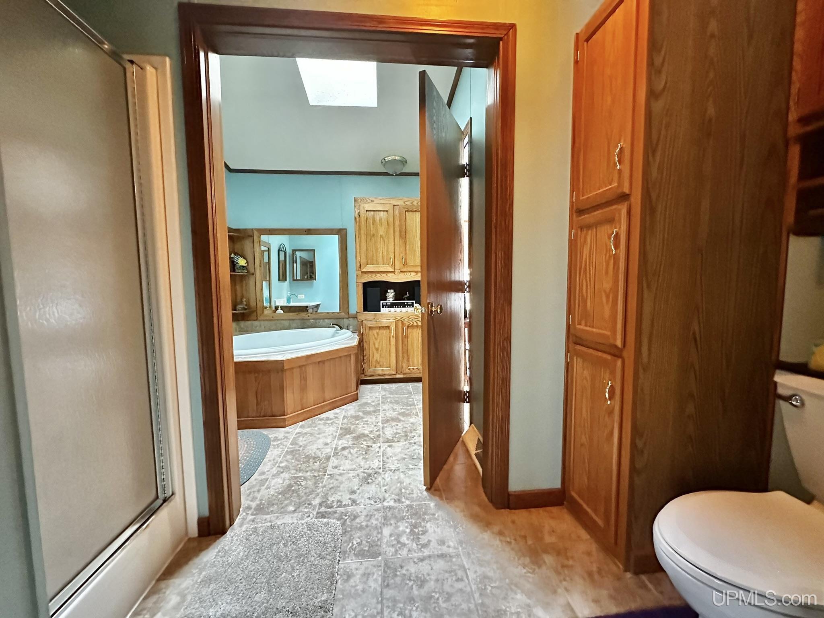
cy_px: 309
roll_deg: -0.2
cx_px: 412
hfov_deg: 102.1
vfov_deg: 85.7
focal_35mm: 14
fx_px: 333
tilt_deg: -4.2
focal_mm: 2.22
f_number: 2.2
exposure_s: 1/60
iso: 1000
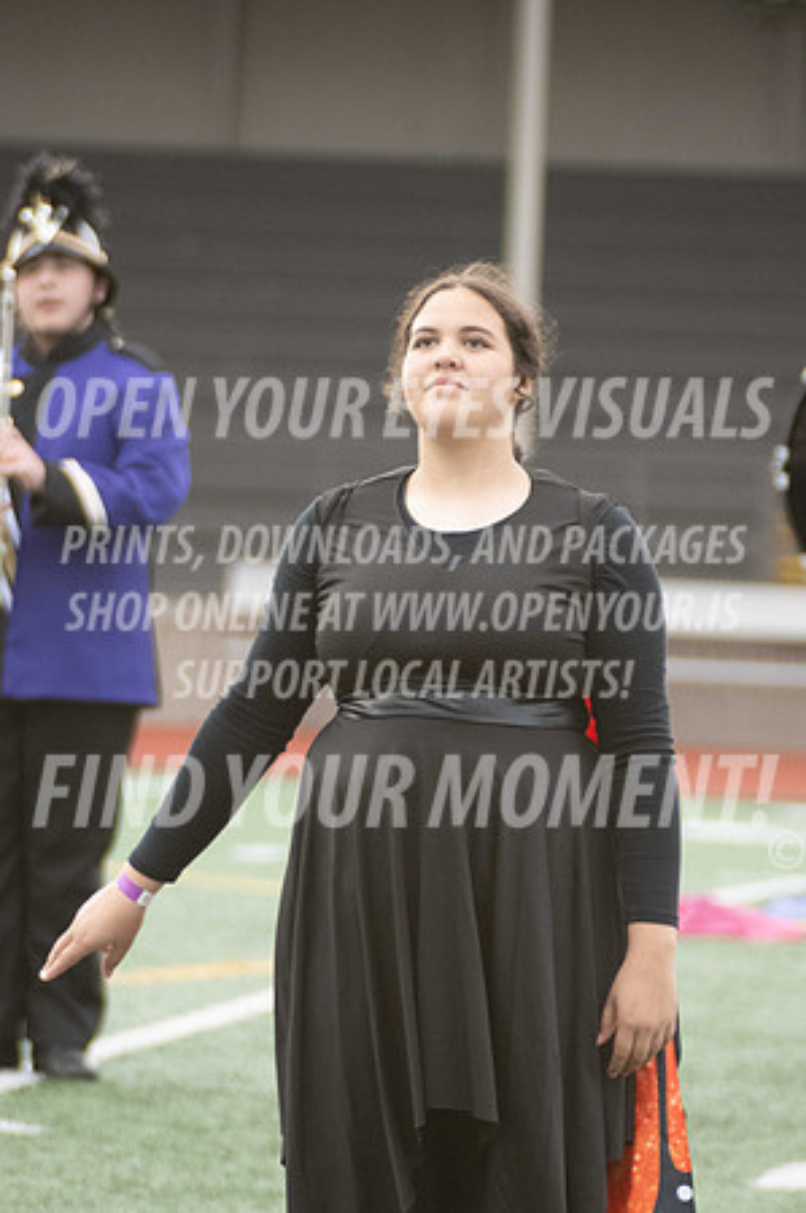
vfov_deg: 5.7
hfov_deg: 3.8
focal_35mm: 360
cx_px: 403
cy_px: 606
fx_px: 12117
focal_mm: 240
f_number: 5.6
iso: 2500
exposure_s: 1/1600
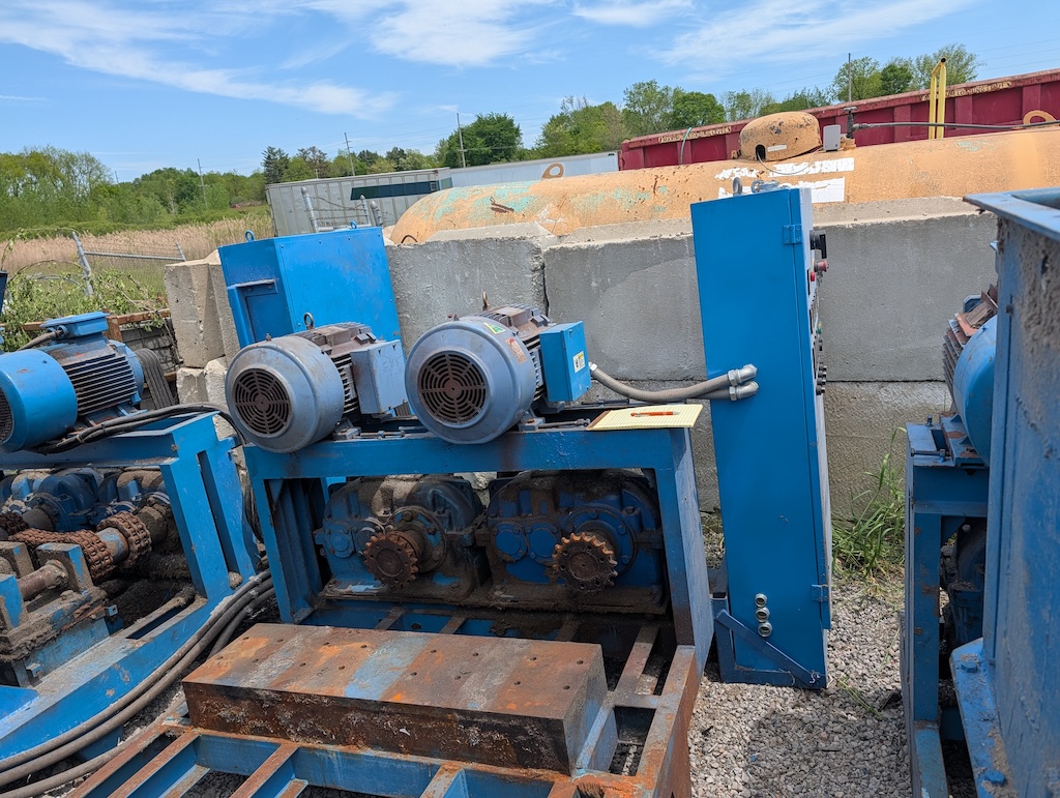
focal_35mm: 24
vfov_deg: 56.9
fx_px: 736
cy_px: 399
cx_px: 530
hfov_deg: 71.5
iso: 19
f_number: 1.68
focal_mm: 6.9
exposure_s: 1/848
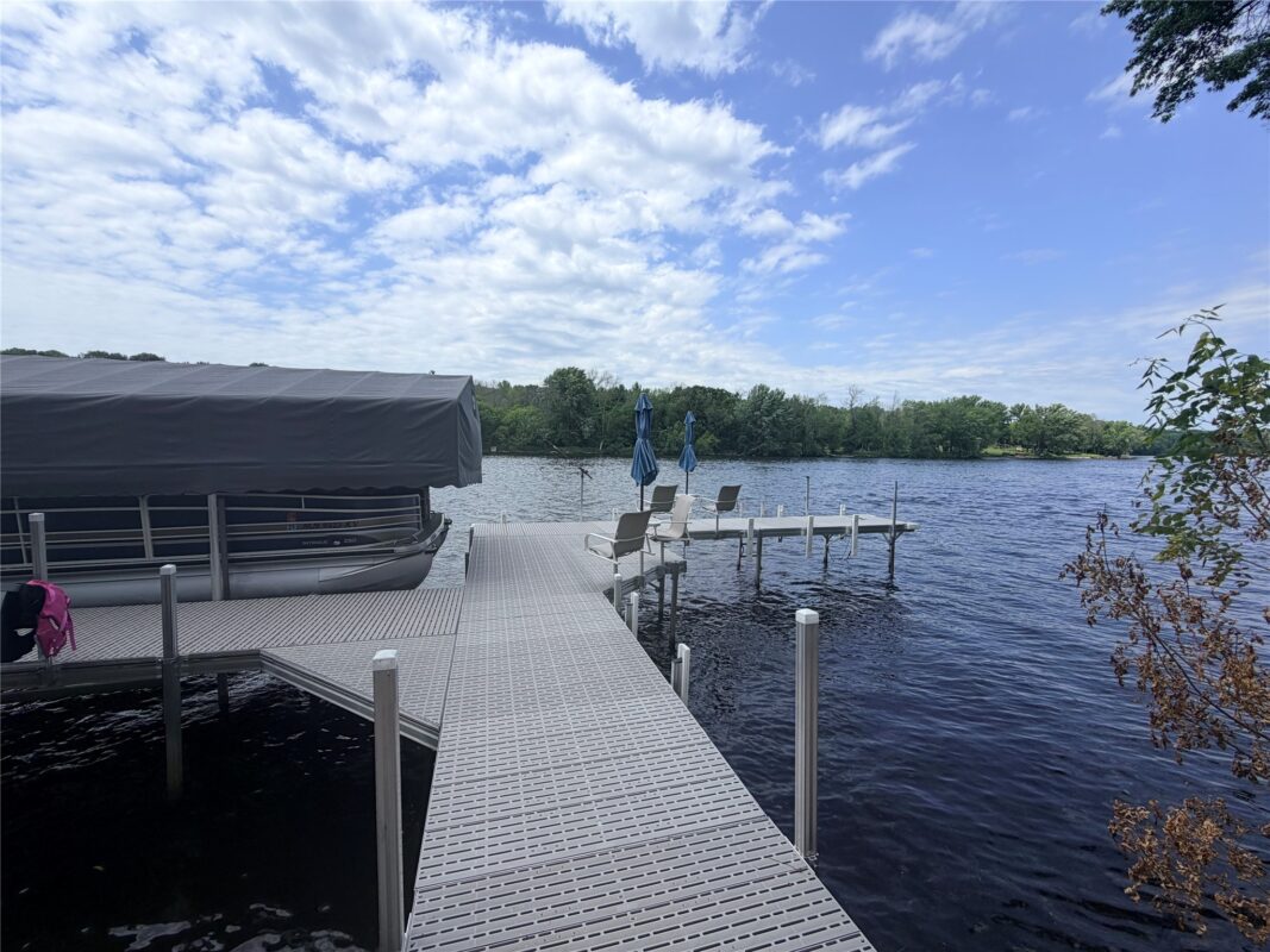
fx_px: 514
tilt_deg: -2.8
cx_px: 635
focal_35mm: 14
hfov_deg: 102.1
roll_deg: -0.6
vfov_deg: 85.7
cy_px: 476
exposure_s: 1/1125
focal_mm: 2.22
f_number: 2.2
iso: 20
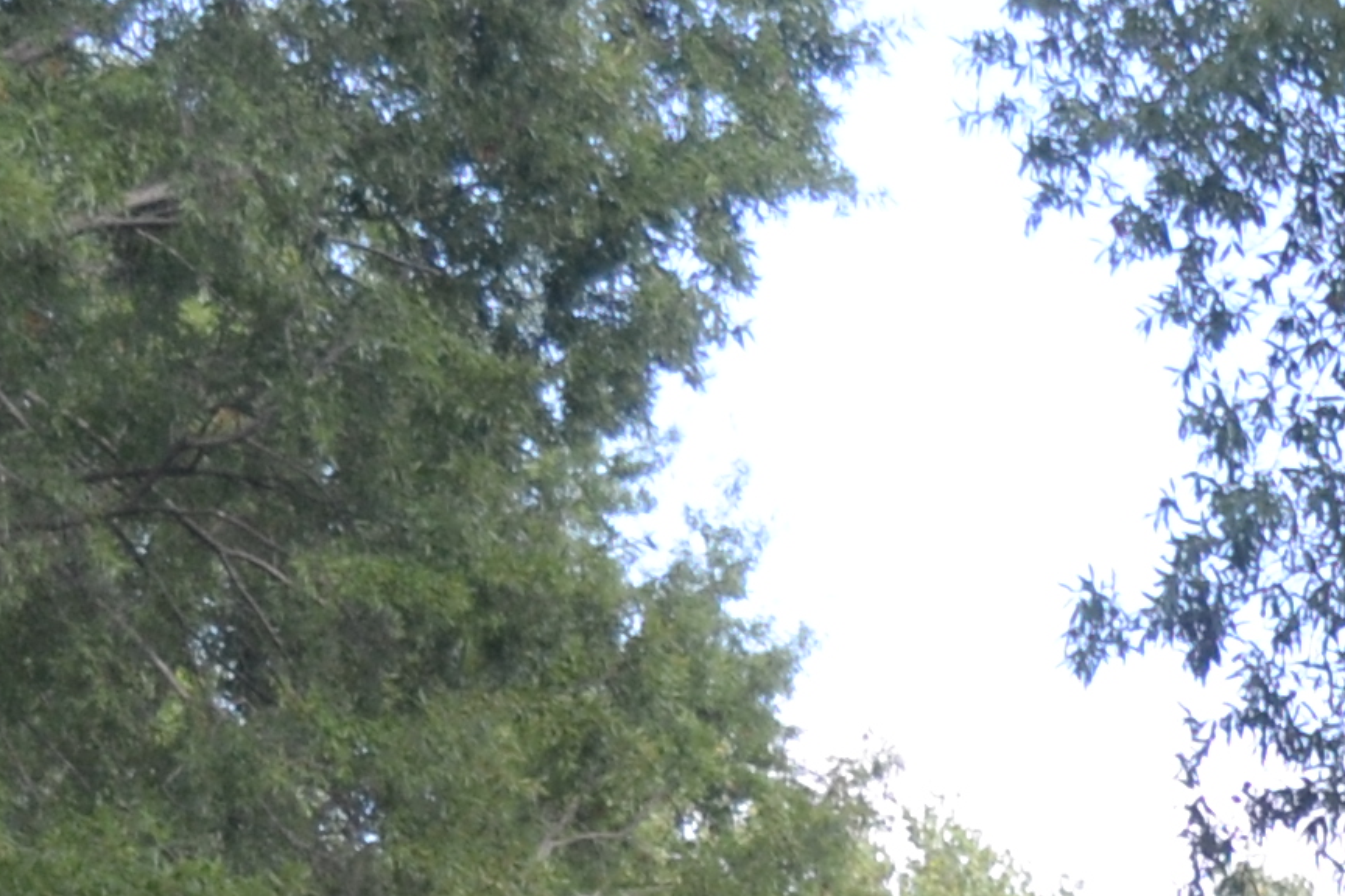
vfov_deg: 7.2
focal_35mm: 176
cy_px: 2277
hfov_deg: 10.8
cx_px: 2539
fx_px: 6575
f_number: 5.6
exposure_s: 1/125
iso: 400
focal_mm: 22
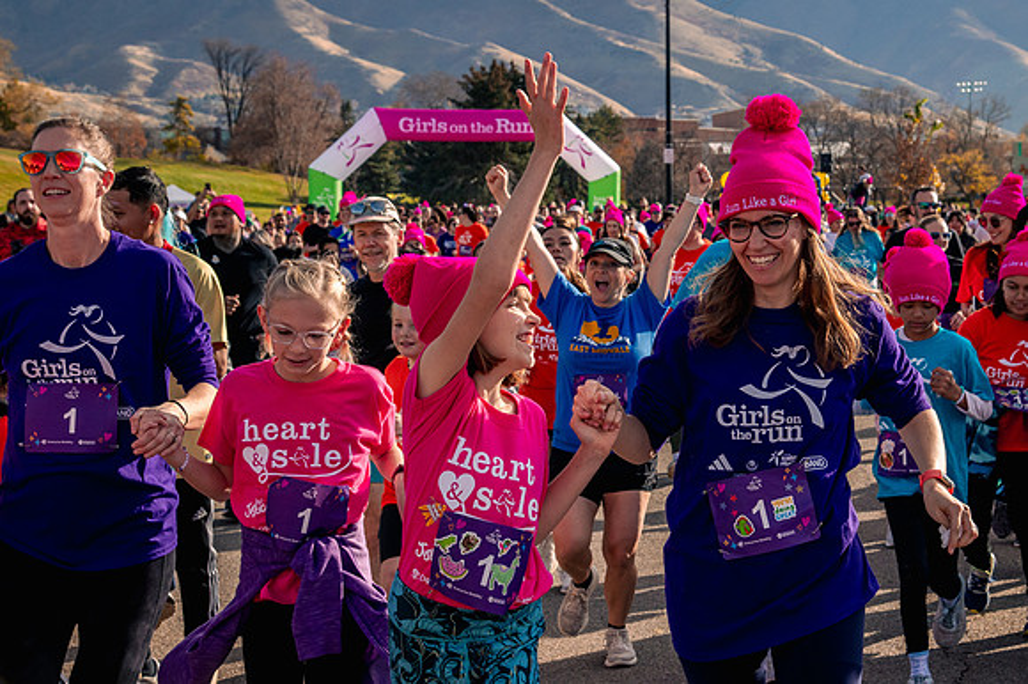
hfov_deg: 25.5
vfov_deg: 17.2
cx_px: 628
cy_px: 342
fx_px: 2264
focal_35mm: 79
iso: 800
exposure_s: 1/1000
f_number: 10
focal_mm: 62
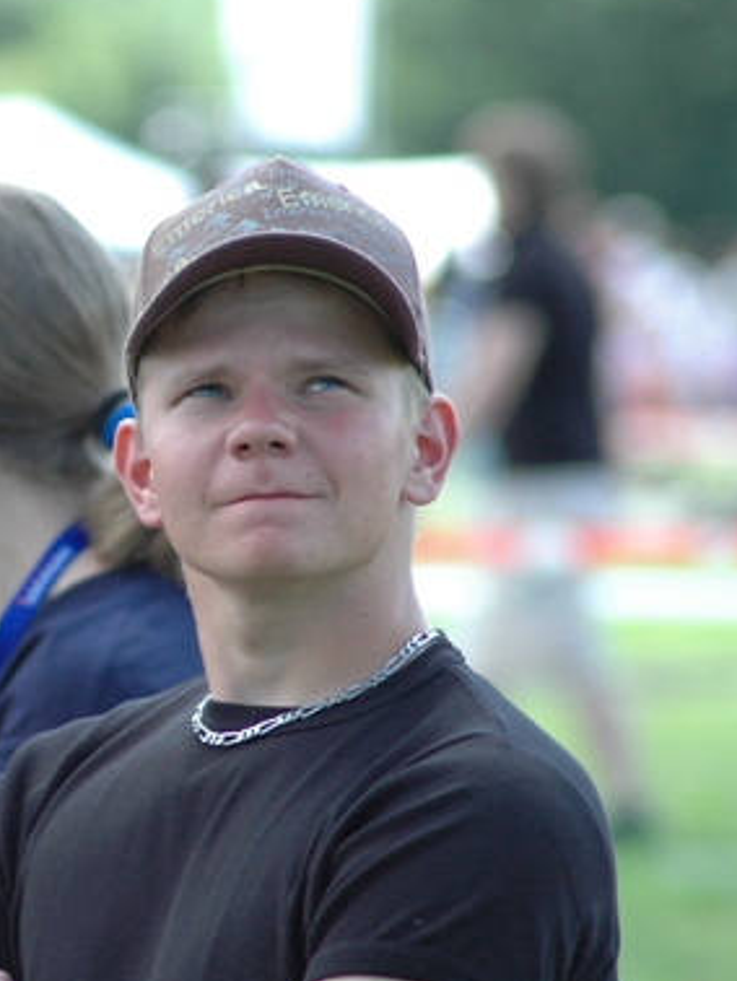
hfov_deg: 2.9
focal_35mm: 512
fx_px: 14518
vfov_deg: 3.9
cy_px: 493
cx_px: -47
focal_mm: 210
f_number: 5.6
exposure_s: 1/500
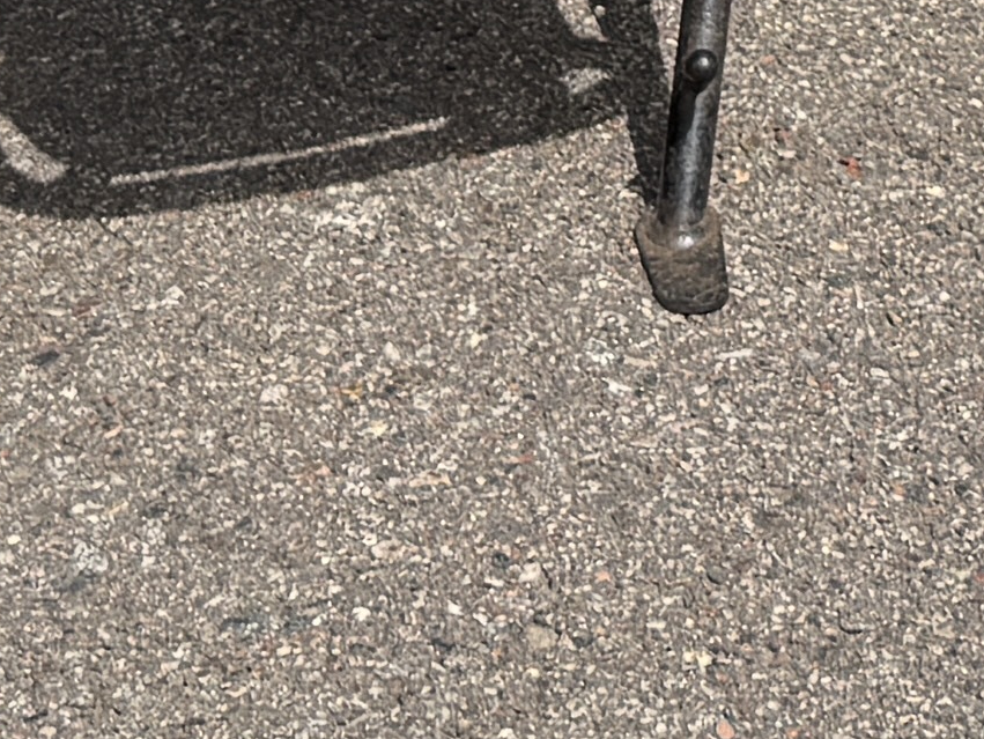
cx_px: 843
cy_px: -1165
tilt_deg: -17.7
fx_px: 4579
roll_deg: +2.3
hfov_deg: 12.2
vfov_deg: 8.3
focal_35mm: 161
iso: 80
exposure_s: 1/5348
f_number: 1.78
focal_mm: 6.76
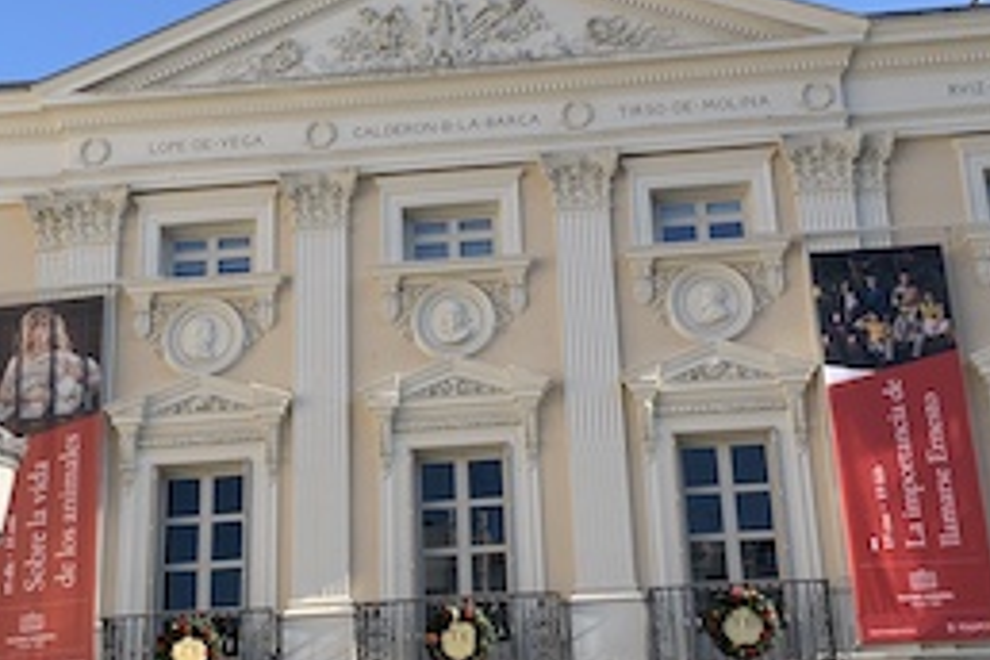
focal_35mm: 67
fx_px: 1842
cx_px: 426
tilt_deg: +25.4
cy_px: 242
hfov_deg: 30.0
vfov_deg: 20.3
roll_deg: +2.1
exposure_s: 1/1124
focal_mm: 4.25
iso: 25
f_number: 1.8
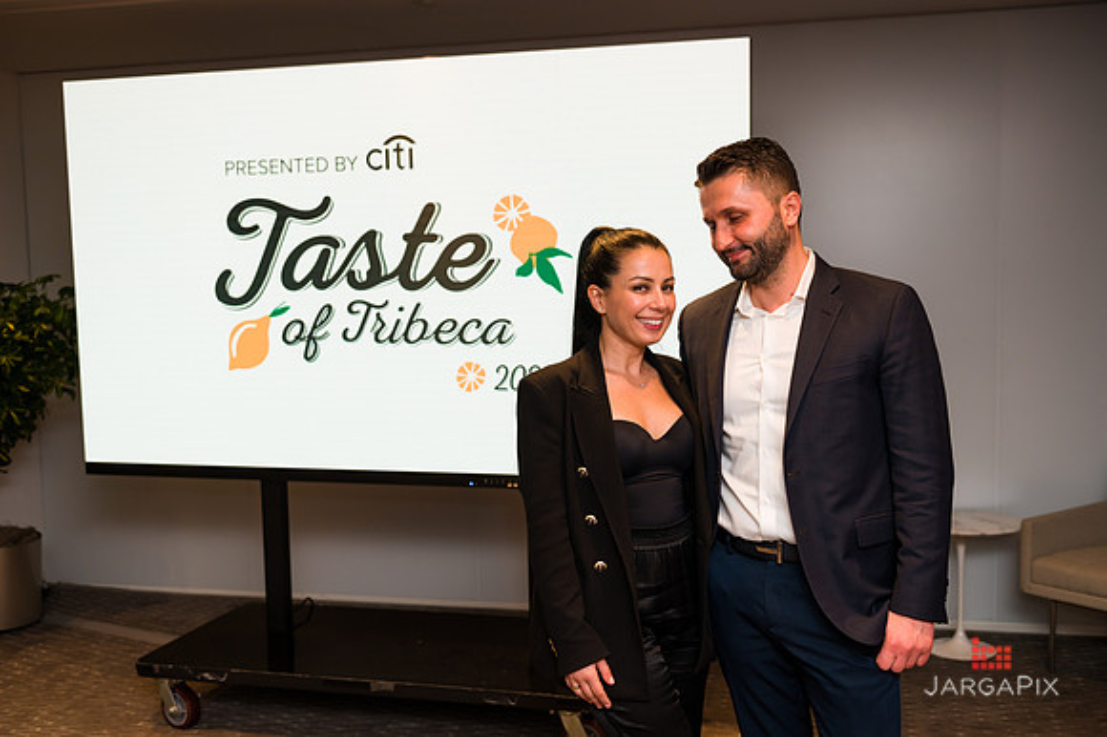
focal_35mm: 40
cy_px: 368
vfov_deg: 33.4
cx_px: 554
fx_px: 1229
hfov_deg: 48.5
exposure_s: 1/200
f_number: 4
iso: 640
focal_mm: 40
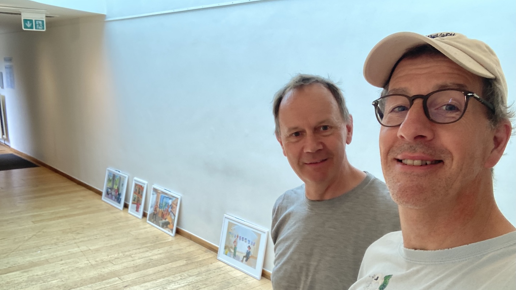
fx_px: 479
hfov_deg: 56.6
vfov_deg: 33.5
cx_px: 258
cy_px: 183
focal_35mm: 35
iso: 50
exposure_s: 1/50
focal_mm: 2.87
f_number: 2.2
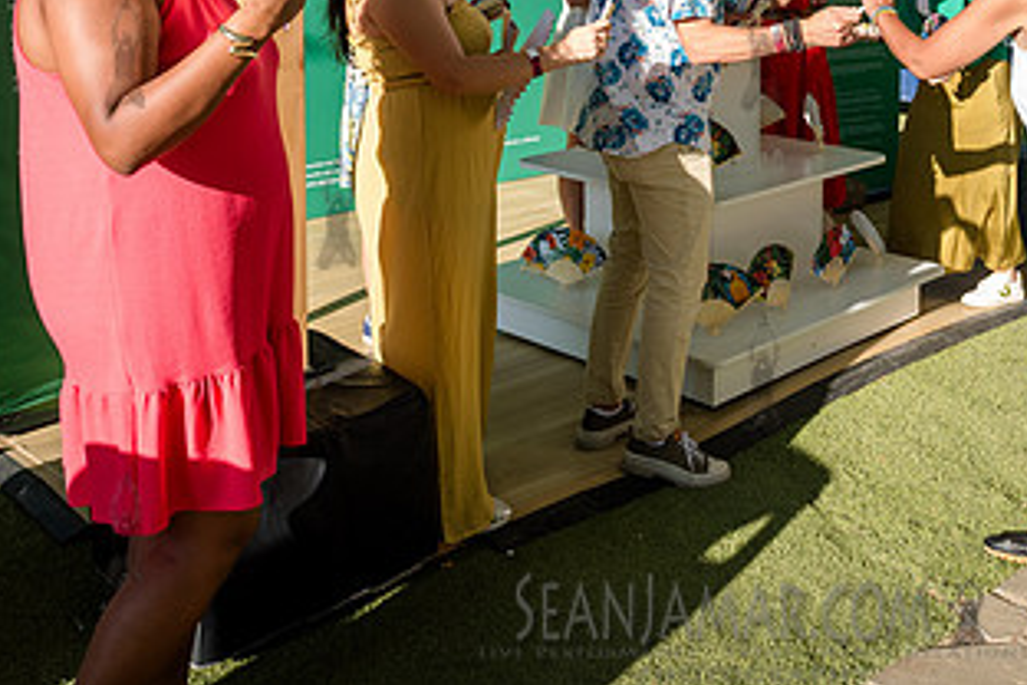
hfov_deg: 42.4
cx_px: 760
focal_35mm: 45
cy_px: 51
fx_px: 1284
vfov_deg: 28.5
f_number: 3.5
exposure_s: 1/1250
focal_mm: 24
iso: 500
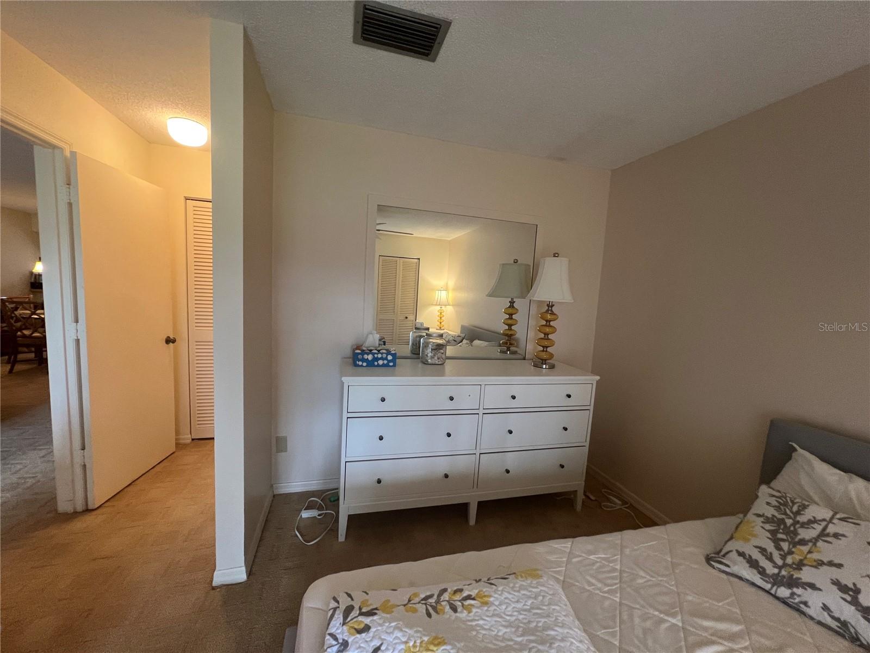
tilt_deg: -5.9
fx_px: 327
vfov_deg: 89.9
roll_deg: -2.8
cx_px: 435
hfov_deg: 106.2
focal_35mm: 13
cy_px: 326
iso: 200
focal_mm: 1.57
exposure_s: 1/60
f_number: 1.8
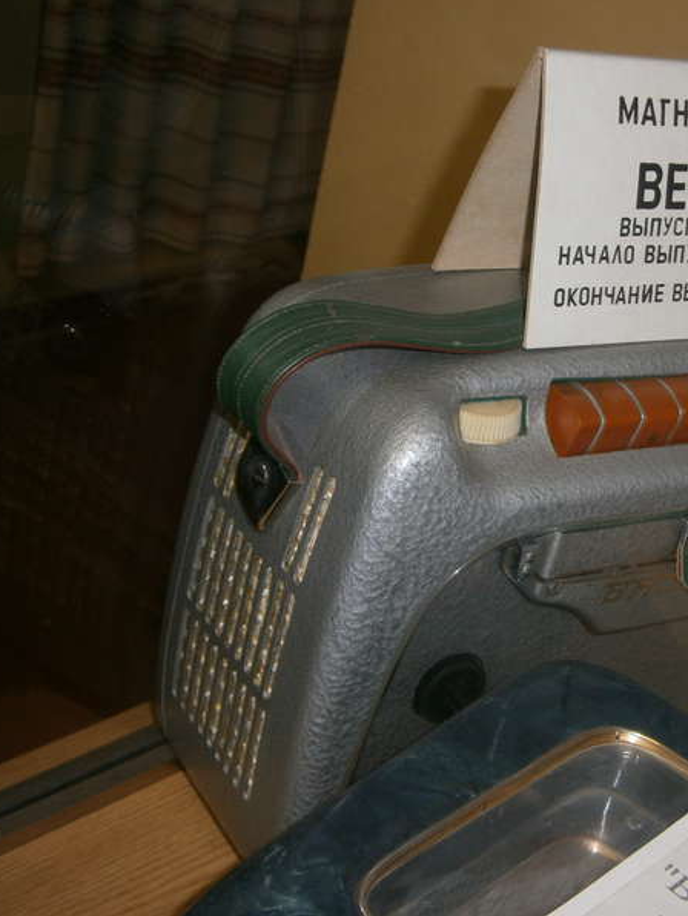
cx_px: 591
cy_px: 457
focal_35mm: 63
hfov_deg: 22.8
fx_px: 1669
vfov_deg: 30.7
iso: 125
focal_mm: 8.3
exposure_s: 1/40
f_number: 3.4
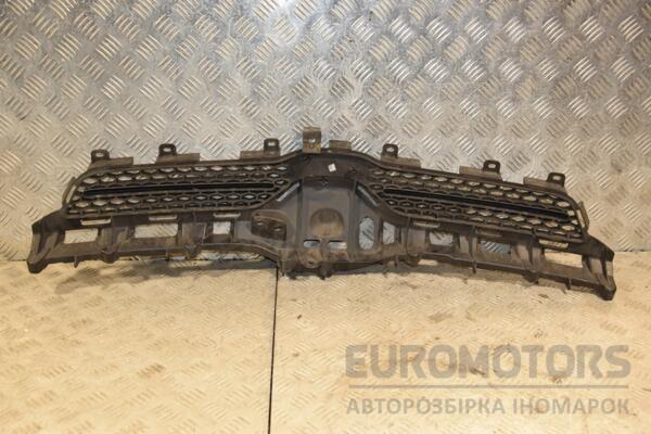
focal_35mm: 39
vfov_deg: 34.2
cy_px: 217
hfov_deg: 49.6
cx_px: 326
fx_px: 705
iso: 800
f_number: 5
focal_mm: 26
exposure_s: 1/160
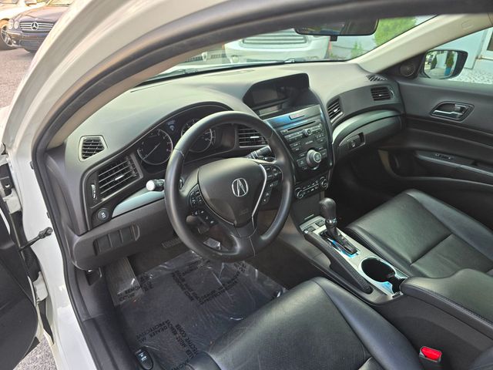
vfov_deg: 58.9
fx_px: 328
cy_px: 185
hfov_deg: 73.9
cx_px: 246
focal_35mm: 23
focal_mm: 6.3
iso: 64
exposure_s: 1/180
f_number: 1.7
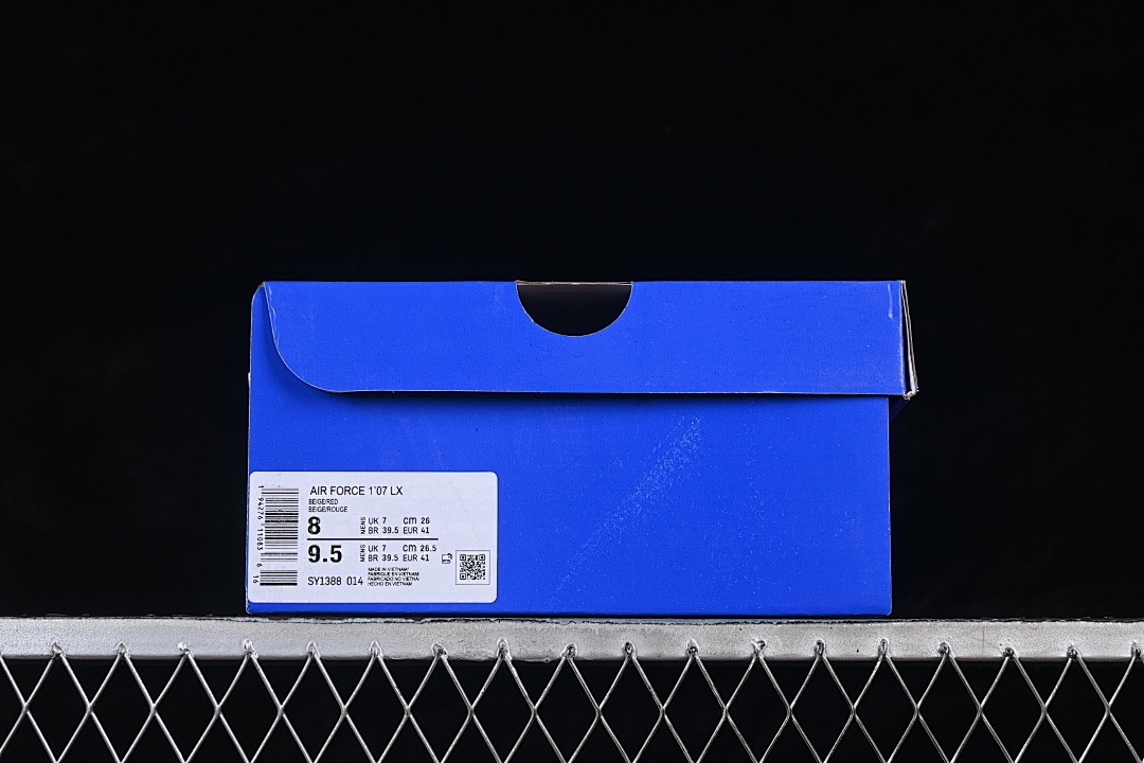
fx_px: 2383
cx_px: 572
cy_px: 382
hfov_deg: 27.0
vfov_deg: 18.2
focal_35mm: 75
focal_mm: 50
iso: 160
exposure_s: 1/80
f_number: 8
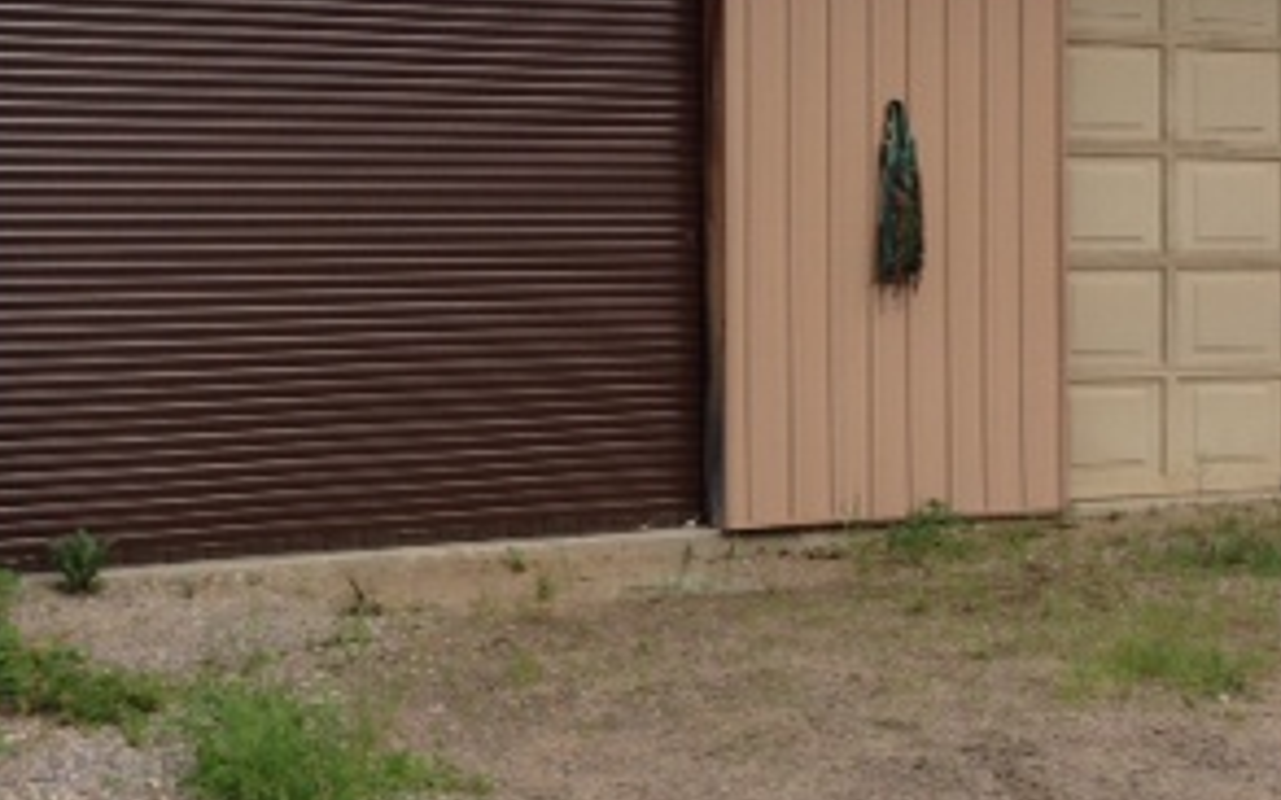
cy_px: 144
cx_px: 861
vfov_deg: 16.0
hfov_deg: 25.4
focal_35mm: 81
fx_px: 2827
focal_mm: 4.28
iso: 50
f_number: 2.4
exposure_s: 1/836
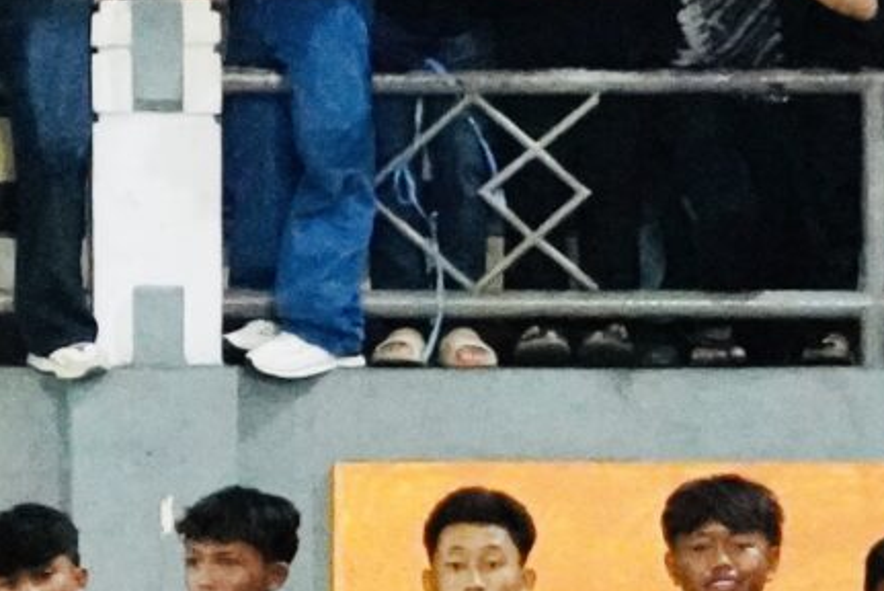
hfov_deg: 4.6
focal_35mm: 445
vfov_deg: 3.1
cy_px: -48
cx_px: -956
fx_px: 10934
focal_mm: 50
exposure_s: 1/1000
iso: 10000
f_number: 1.8
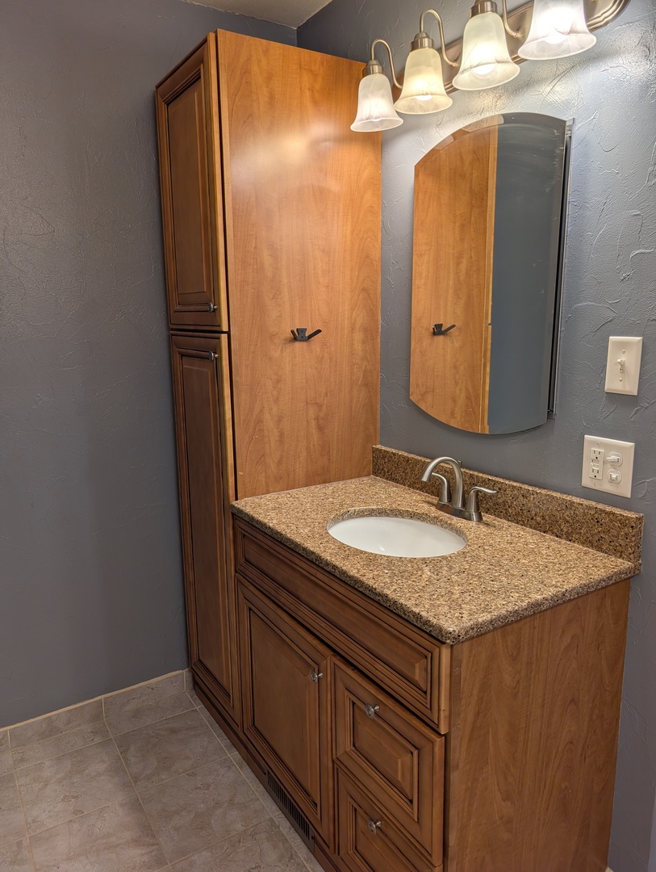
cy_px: 436
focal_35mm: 24
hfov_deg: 56.9
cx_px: 328
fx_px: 605
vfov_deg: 71.5
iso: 18
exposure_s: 1/120
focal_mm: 6.9
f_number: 1.68
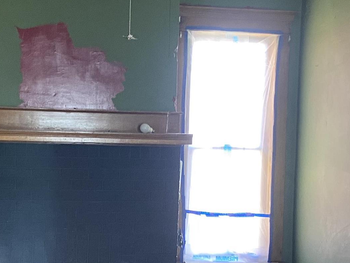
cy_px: 161
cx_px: 131
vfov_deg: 19.4
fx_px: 768
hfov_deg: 25.6
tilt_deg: -1.7
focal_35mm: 76
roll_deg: -1.8
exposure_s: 1/60
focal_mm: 4.25
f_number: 1.8
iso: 400
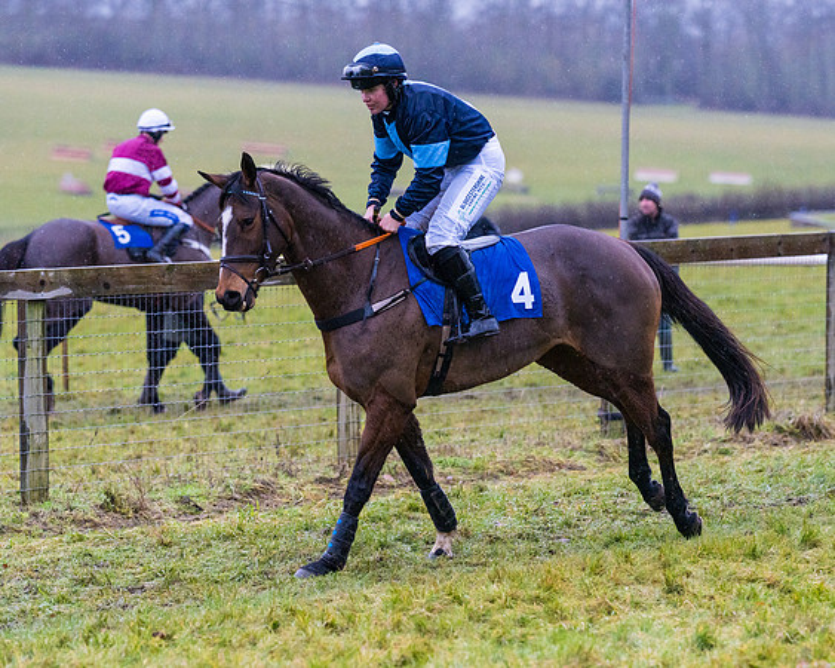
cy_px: 354
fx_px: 4247
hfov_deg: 11.2
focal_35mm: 172
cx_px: 432
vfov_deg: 9.0
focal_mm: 135
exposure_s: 1/2000
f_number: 2.8
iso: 2500
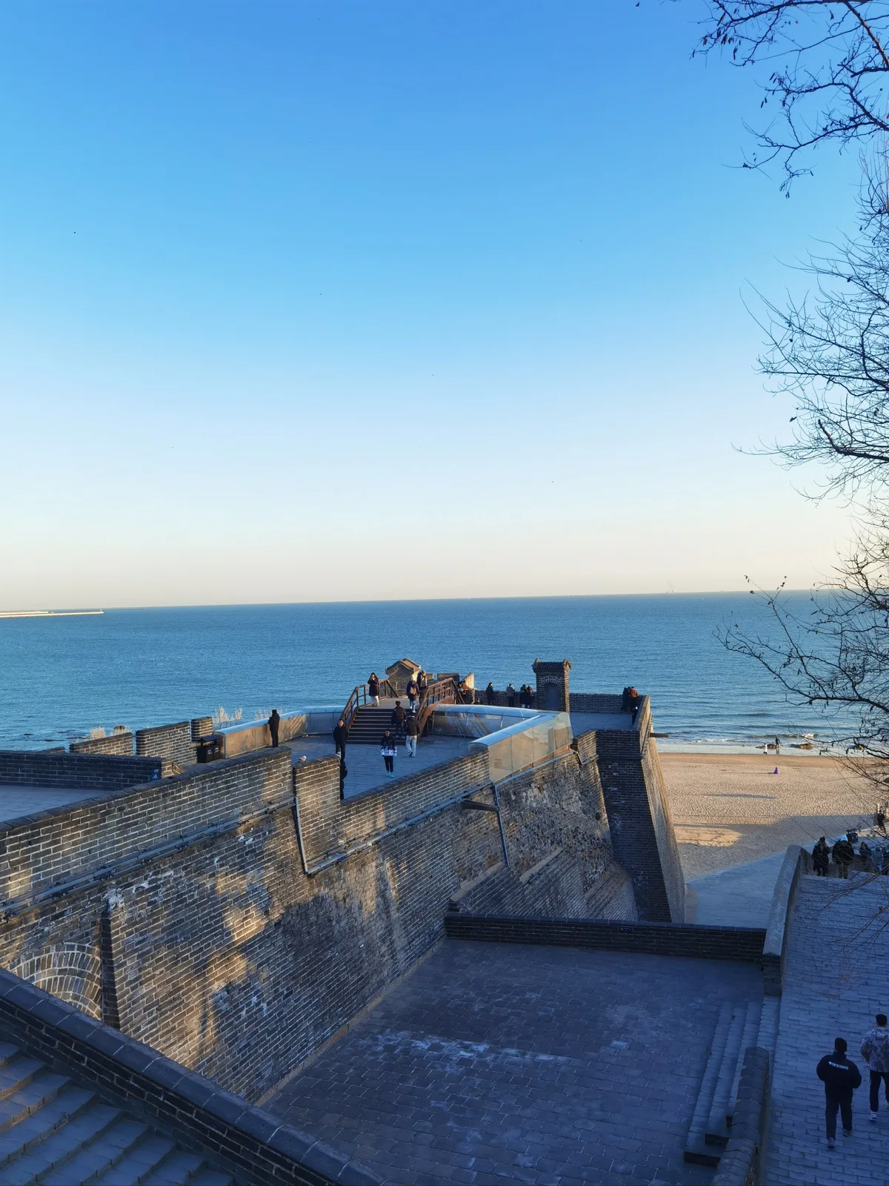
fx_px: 925
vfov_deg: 65.3
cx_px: 444
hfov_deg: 51.4
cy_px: 593
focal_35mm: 27
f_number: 1.9
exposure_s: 1/1111
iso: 50
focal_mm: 6.71
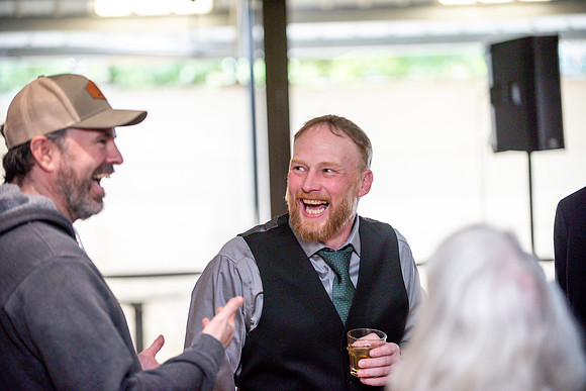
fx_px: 2035
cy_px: 196
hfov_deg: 16.4
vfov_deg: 11.0
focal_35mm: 125
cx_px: 293
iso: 2000
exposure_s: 1/640
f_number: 2.8
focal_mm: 125
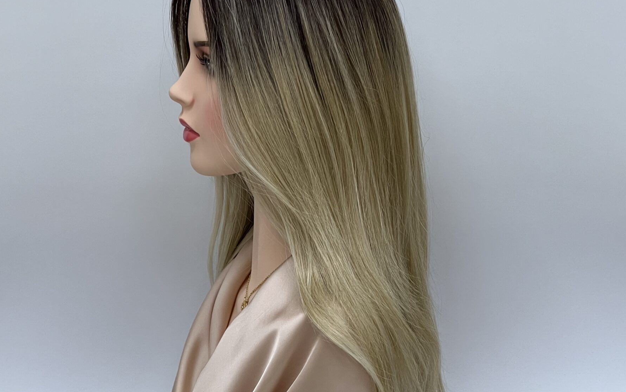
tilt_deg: -12.7
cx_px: 299
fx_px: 2013
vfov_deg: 11.1
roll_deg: +1.9
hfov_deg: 17.7
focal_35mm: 118
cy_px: 206
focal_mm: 9
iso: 160
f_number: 2.8
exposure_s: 1/100
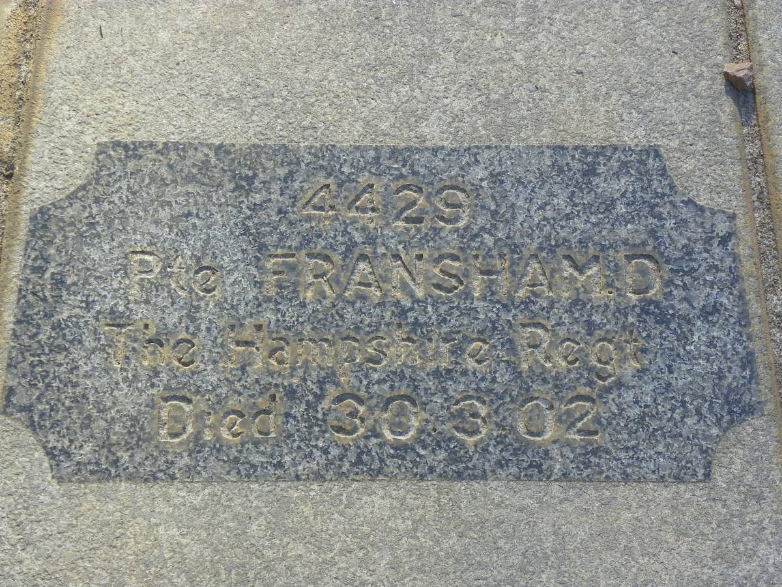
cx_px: 391
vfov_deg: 14.4
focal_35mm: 103
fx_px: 2327
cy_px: 294
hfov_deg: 19.1
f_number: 4
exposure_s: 1/100
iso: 64
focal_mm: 18.3
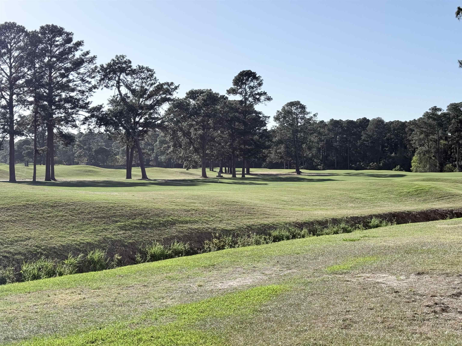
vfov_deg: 30.3
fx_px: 641
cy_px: 173
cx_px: 231
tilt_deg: -0.1
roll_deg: -0.5
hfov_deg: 39.7
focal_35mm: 48
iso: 100
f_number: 1.78
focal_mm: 6.76
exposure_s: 1/5587
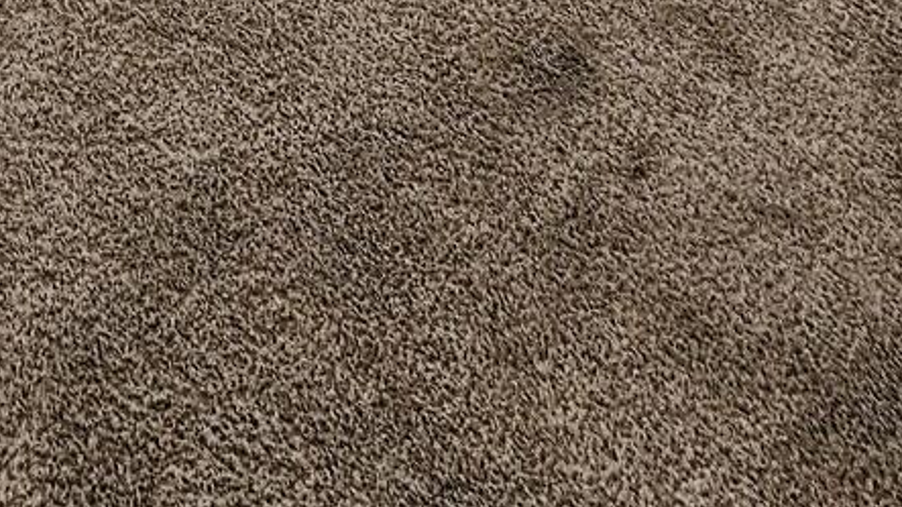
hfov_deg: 28.6
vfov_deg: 10.7
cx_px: -177
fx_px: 1530
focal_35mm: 64
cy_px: -1102
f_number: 2.2
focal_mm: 2.2
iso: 80
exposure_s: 1/120
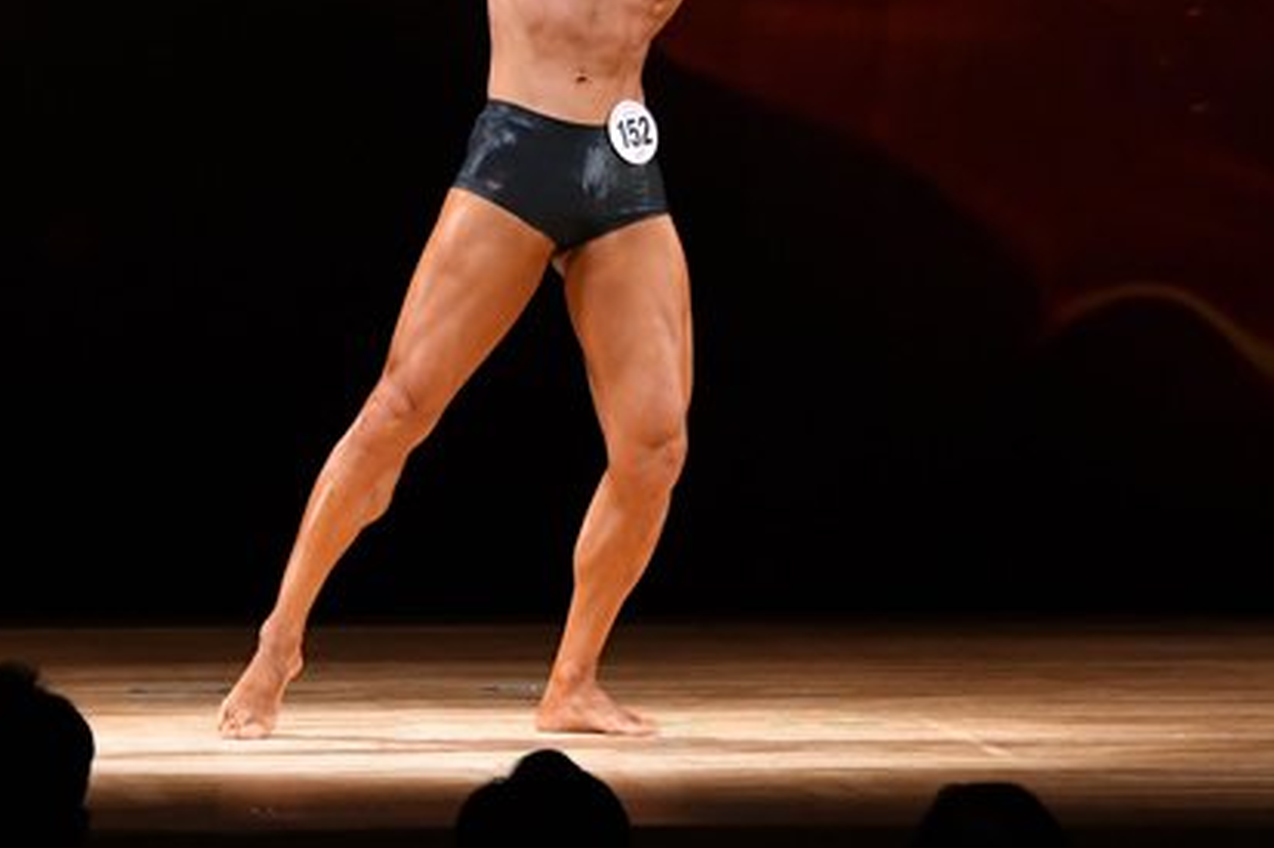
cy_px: 194
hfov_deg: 5.9
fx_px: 12416
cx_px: 554
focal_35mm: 351
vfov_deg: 3.9
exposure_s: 1/400
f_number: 5.6
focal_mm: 125
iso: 3200
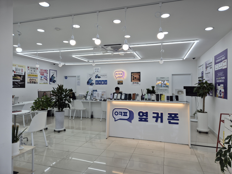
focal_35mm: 23
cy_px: 87
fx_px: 154
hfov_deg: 73.9
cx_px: 116
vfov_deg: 58.9
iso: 25
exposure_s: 1/287
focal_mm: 5.4
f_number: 1.8
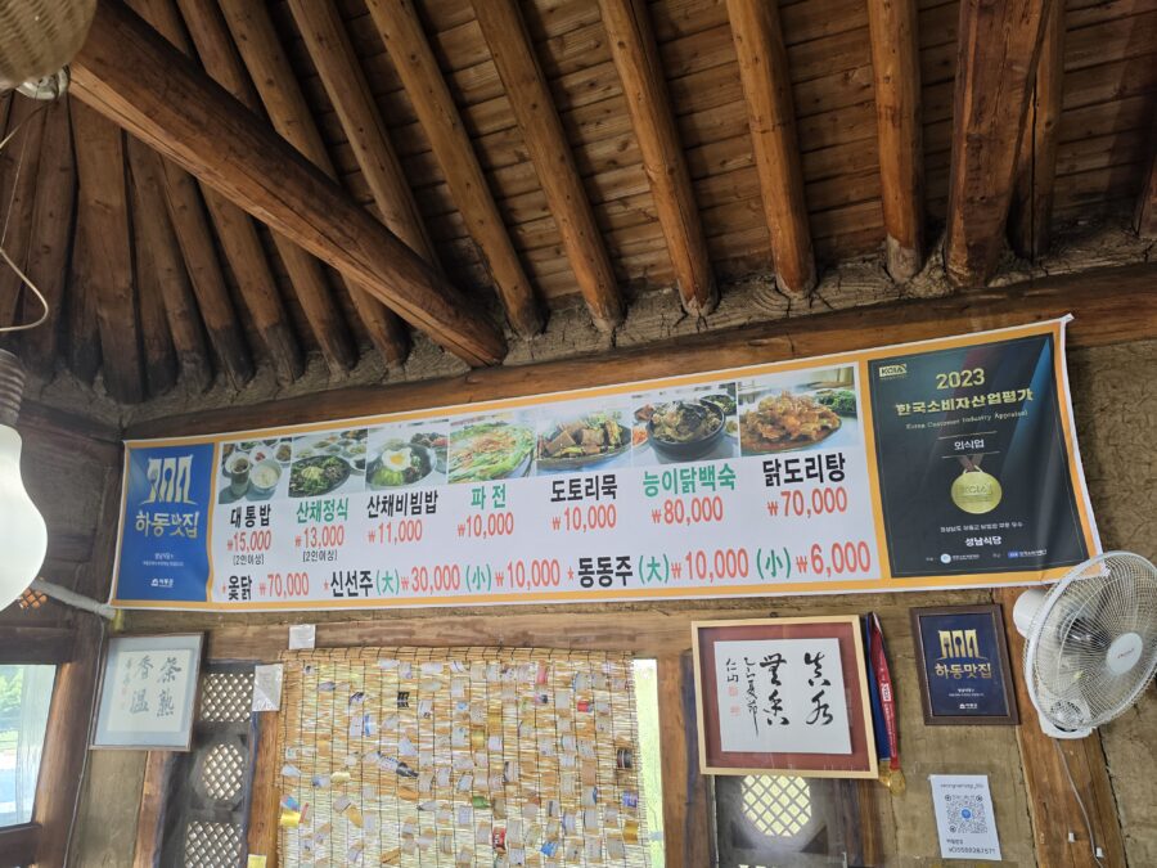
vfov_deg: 58.9
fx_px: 769
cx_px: 578
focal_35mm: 23
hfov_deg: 73.9
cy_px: 434
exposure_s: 1/120
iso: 100
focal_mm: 6.5
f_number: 1.4
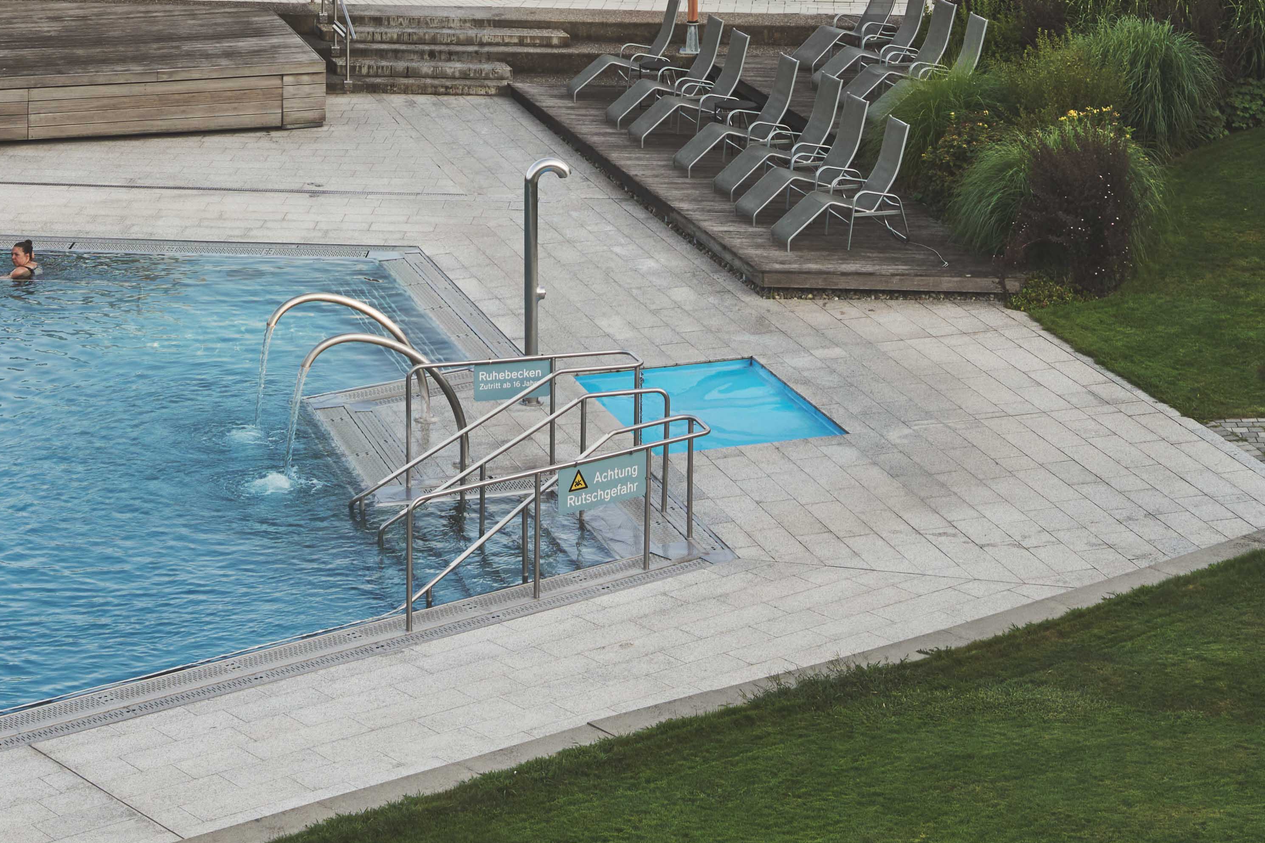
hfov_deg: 21.0
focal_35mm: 97
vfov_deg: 13.5
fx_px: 3408
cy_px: -300
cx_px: 628
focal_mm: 35
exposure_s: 1/200
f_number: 8
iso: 200
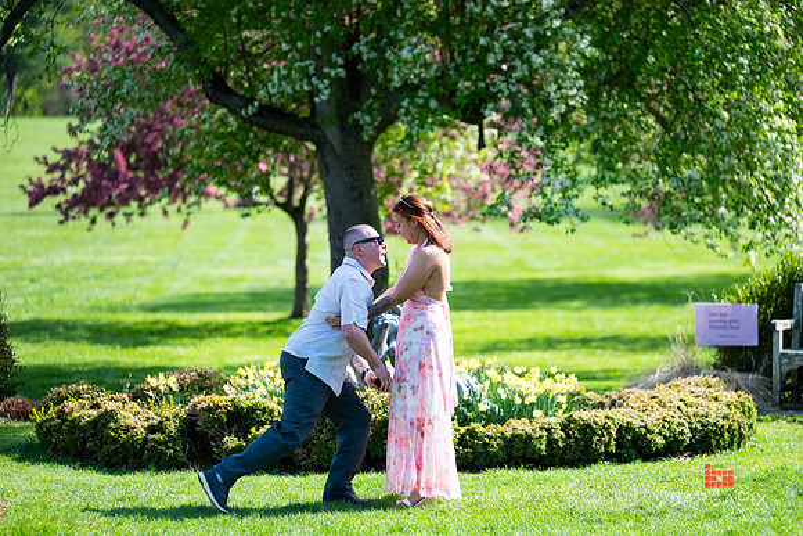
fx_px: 3598
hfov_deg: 12.7
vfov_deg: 8.5
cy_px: 261
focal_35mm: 161
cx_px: 403
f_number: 3.2
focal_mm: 155
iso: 200
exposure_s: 1/2500
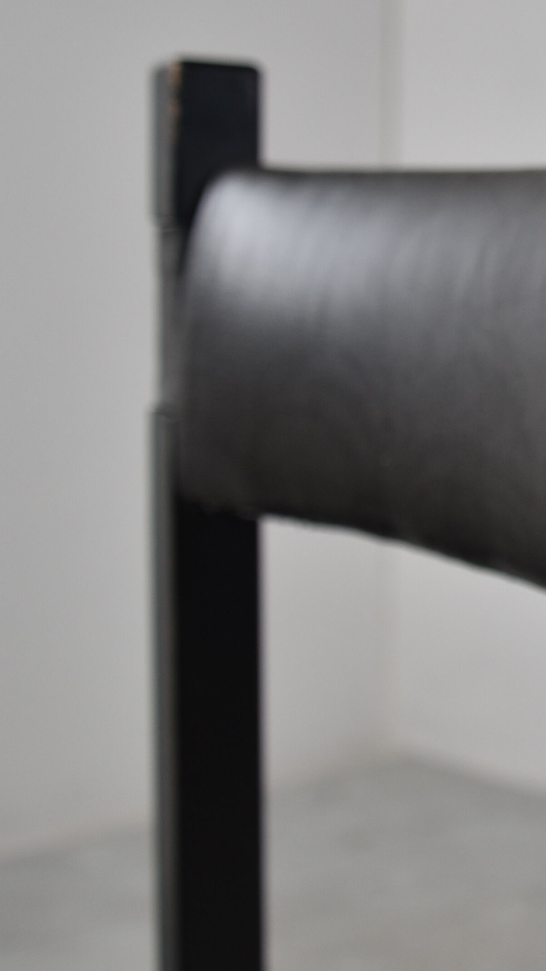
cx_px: 871
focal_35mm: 73
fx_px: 1879
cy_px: 393
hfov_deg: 15.1
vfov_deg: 28.9
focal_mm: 22
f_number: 3.5
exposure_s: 1/40
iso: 200
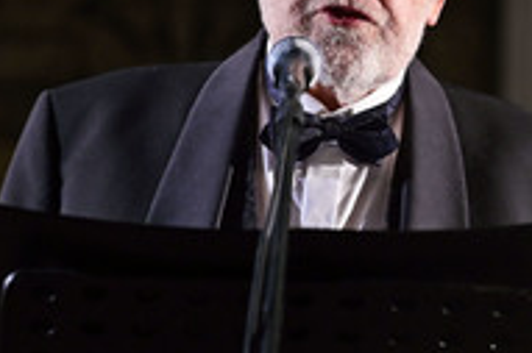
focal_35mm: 461
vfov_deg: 3.0
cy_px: 150
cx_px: 358
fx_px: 6807
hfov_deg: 4.5
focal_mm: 195
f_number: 3.2
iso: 800
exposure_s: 1/125
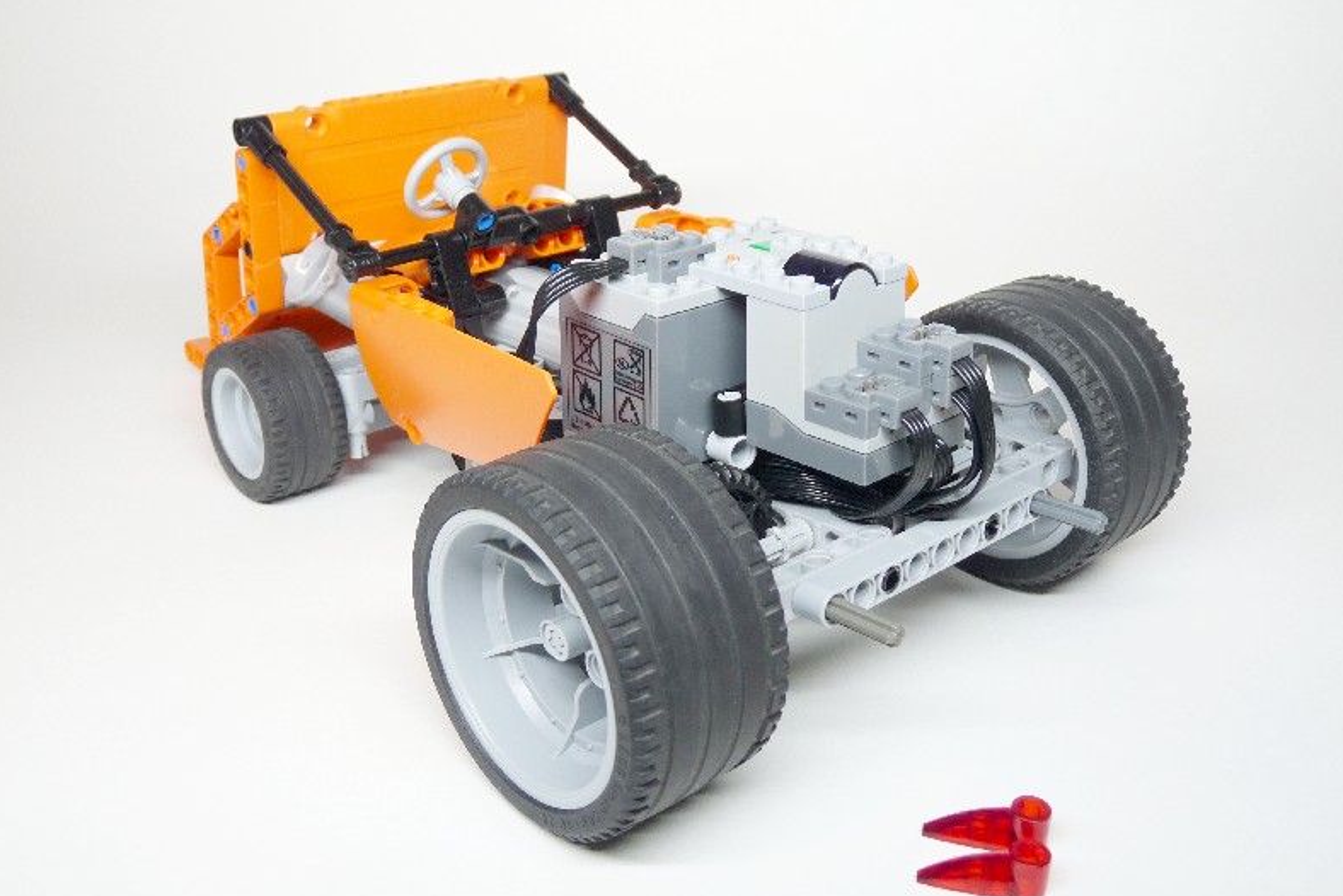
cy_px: 411
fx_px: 1418
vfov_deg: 35.1
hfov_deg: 50.7
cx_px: 673
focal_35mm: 38
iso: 100
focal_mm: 6.4
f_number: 3
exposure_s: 1/20
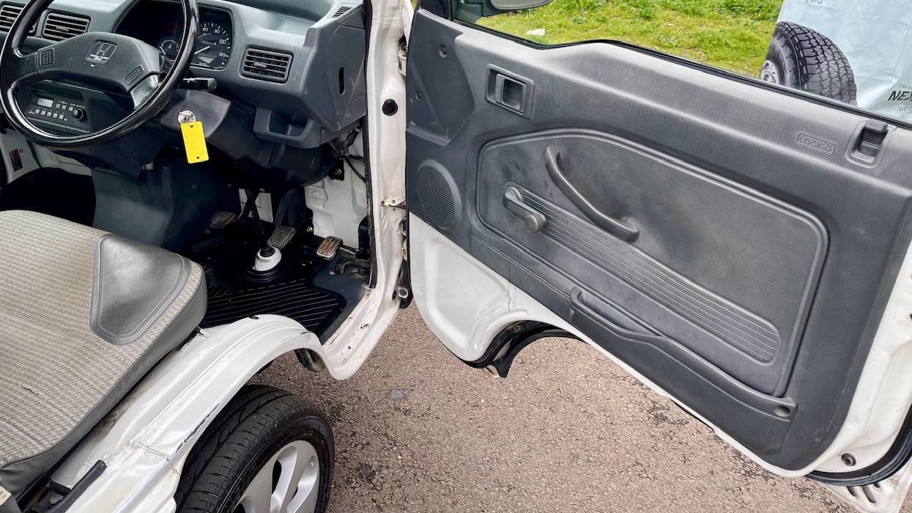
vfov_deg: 41.1
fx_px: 677
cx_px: 446
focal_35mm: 28
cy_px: 188
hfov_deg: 67.9
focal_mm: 5.1
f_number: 1.6
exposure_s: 1/248
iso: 32
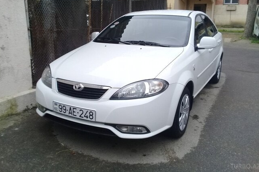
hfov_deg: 57.2
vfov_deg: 39.9
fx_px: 237
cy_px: 74
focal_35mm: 33
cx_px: 130
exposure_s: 1/120
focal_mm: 3.3
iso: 64
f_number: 2.2
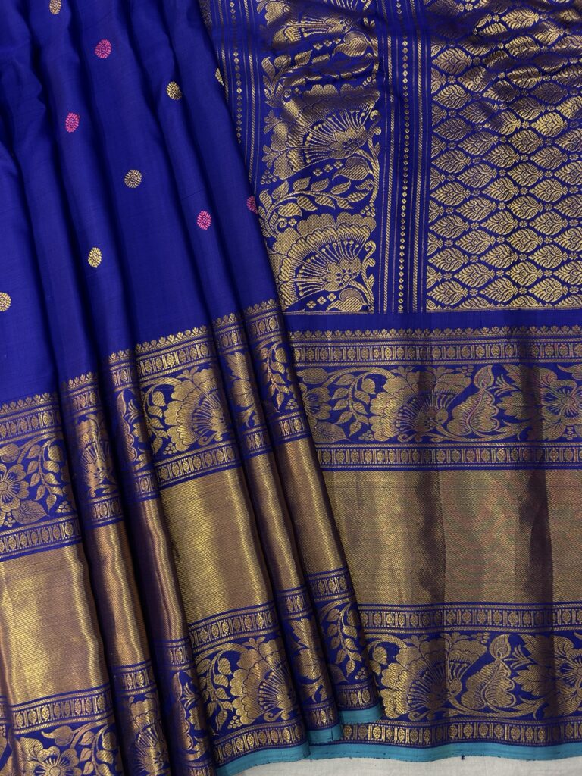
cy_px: 388
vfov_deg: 67.3
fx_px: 583
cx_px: 291
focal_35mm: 26
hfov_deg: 53.1
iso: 50
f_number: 1.5
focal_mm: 5.7
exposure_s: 1/100
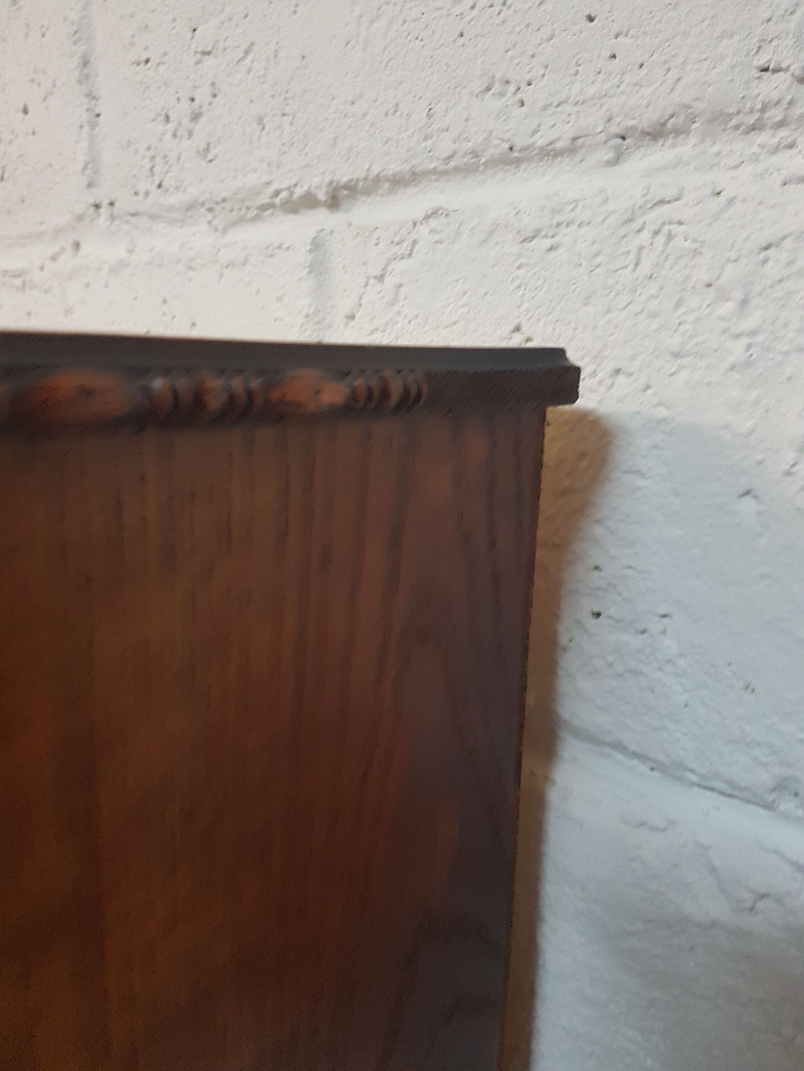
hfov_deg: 53.1
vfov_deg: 67.3
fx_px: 805
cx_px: 402
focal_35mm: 26
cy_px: 536
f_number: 1.7
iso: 160
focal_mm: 4.2
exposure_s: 1/33
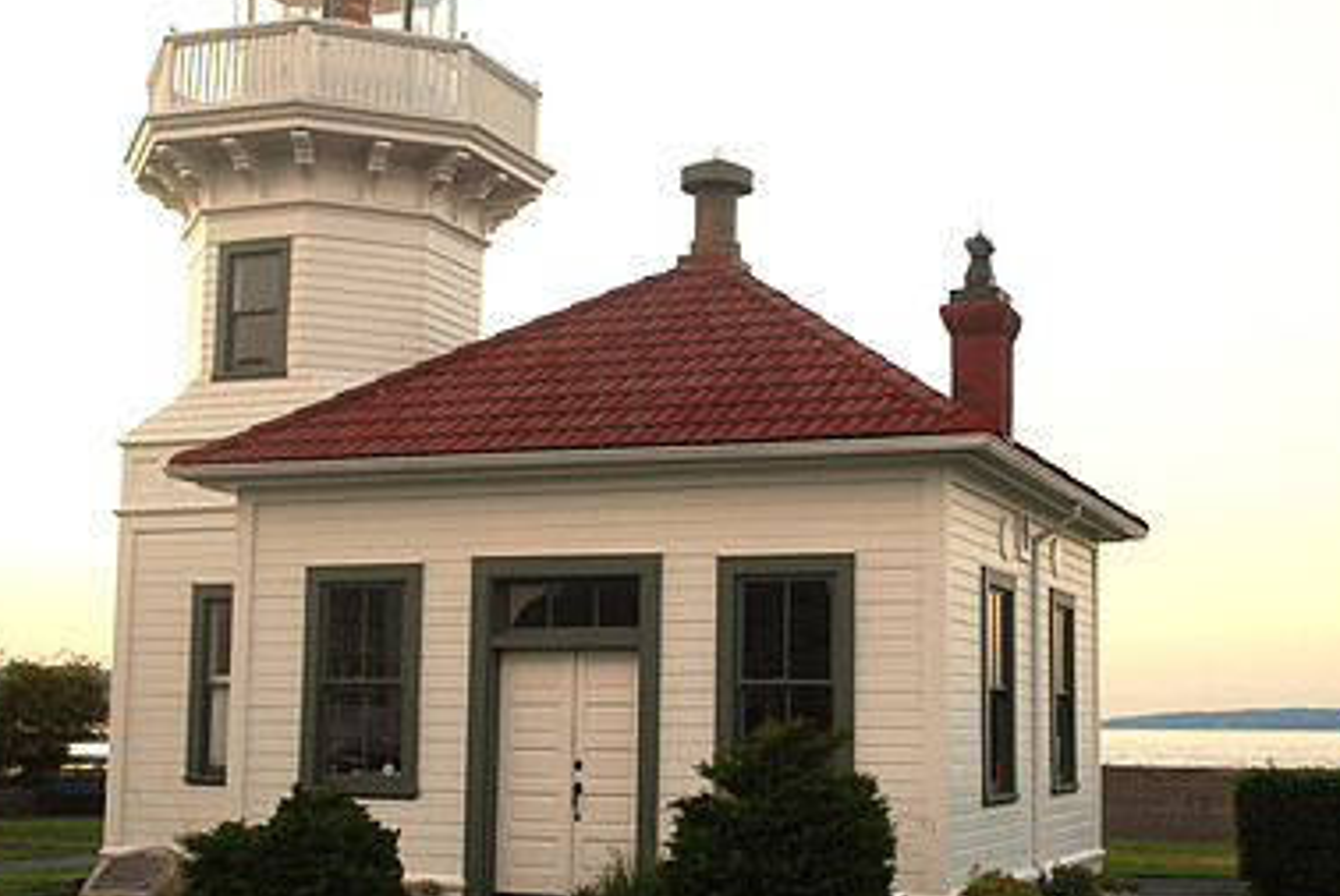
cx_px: 776
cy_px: 489
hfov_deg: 42.6
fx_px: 1714
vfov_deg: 29.3
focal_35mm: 46
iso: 200
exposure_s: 1/60
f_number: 4
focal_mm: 20
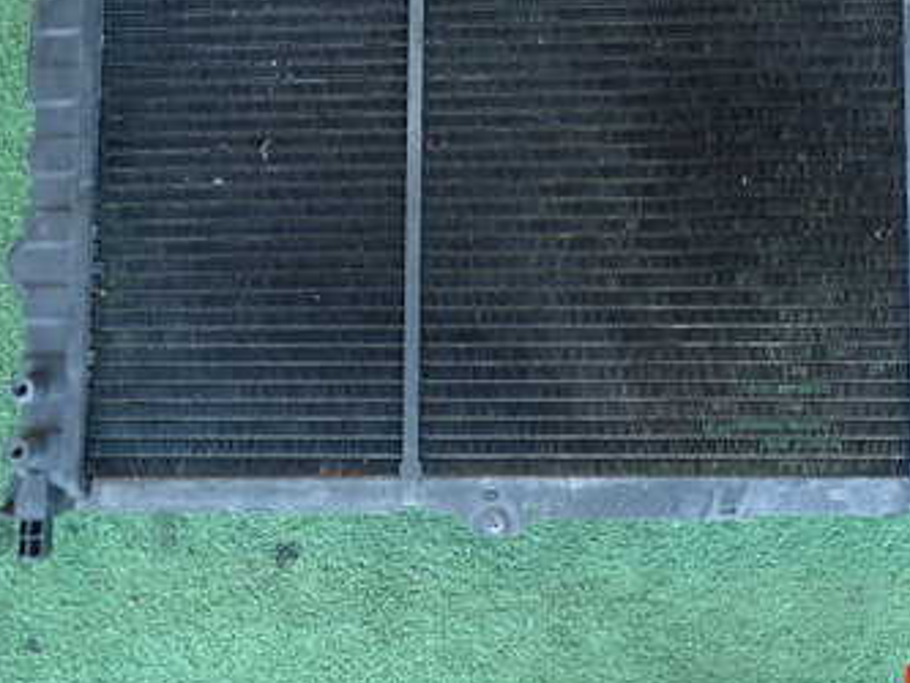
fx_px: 1183
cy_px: 112
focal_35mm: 45
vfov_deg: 31.2
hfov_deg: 40.6
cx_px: 702
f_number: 2
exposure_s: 1/60
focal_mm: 4.5
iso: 200
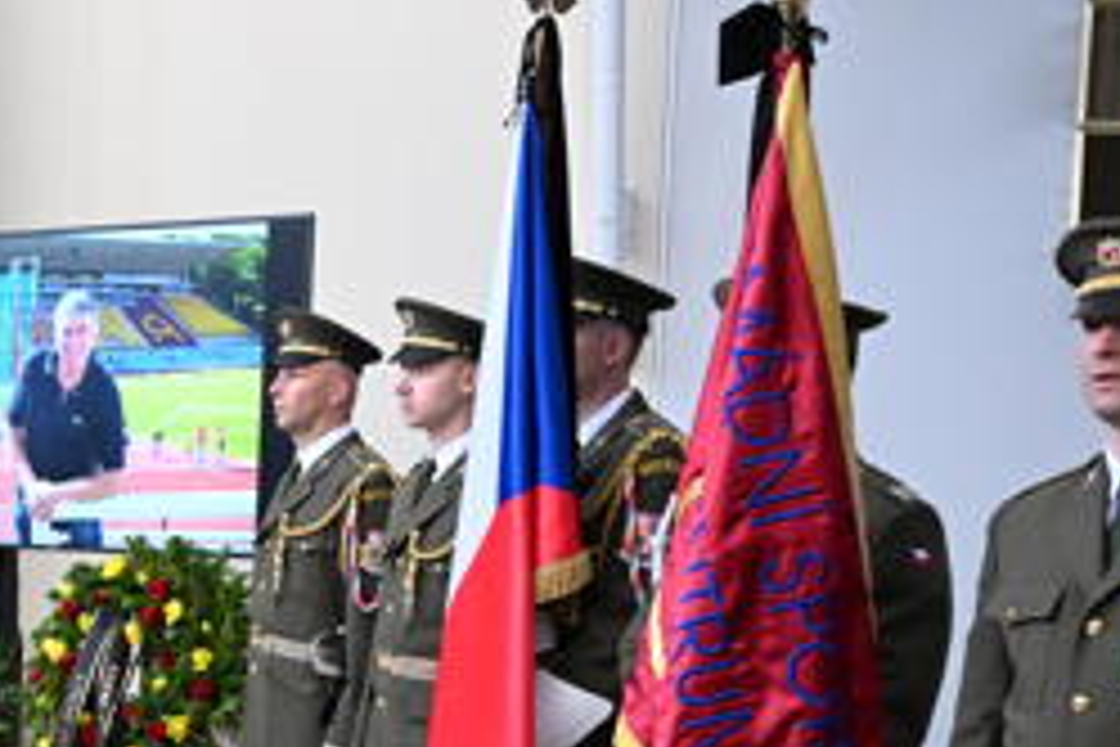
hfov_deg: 22.2
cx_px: -288
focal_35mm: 83
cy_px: 706
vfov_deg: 16.2
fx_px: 2582
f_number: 5
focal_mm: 30
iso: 5000
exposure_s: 1/320
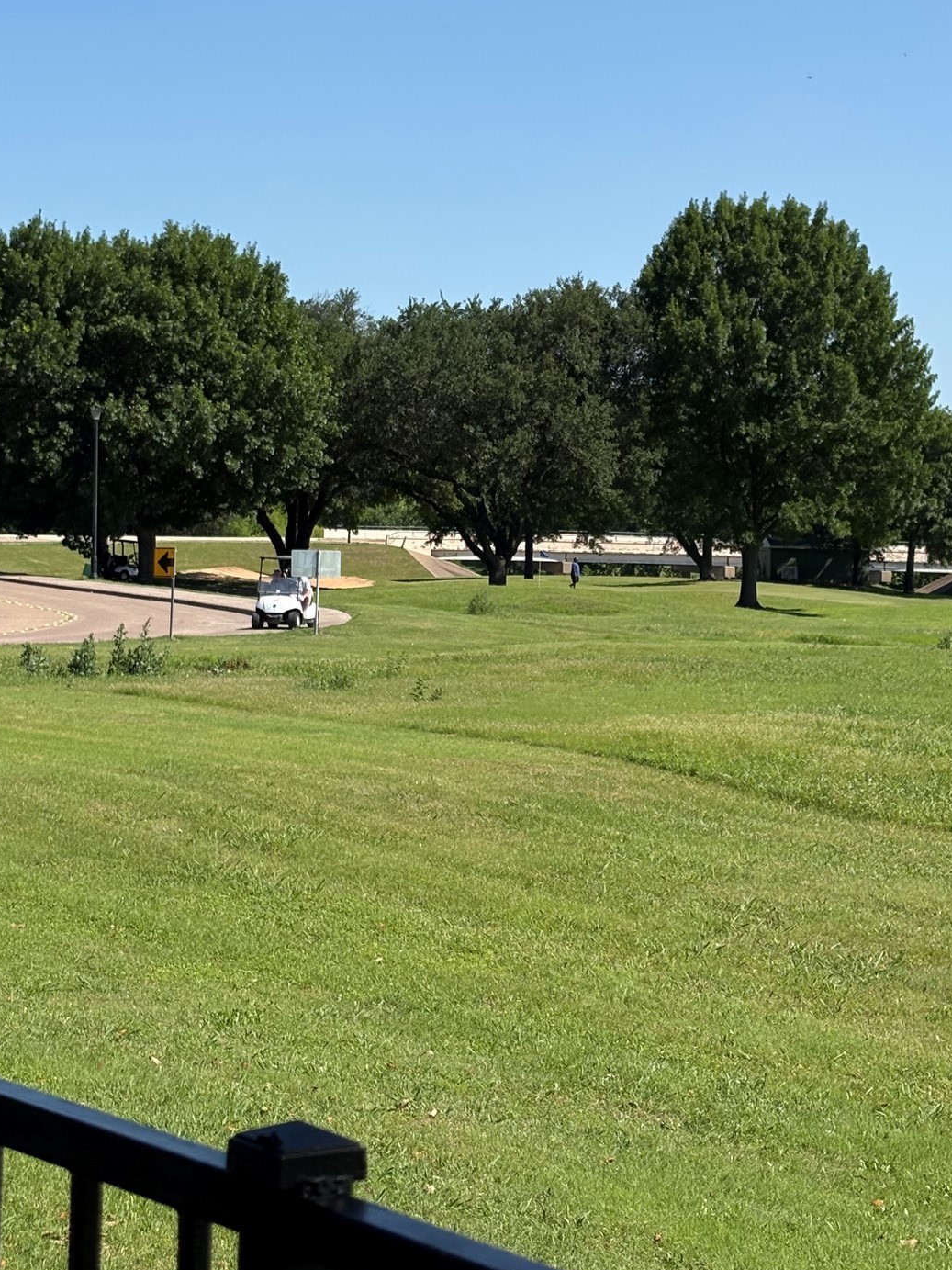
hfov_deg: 19.1
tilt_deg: +3.6
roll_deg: -1.3
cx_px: 545
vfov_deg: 25.2
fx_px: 2824
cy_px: 388
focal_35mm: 77
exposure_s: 1/3125
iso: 32
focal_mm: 5.96
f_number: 1.6
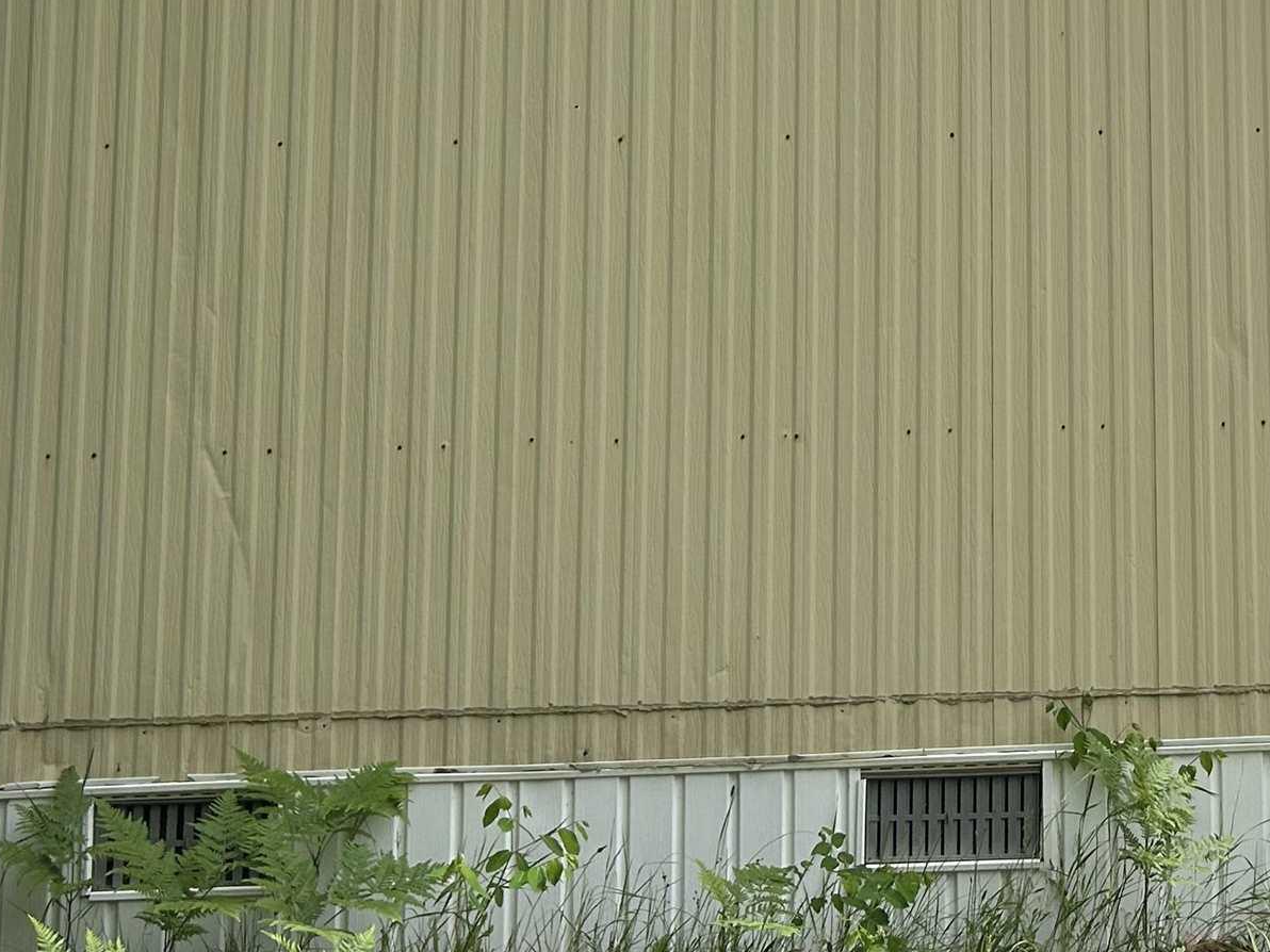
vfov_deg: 21.2
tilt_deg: +6.5
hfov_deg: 27.6
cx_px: 1202
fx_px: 2458
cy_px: -2
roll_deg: +0.5
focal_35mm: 67
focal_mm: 5.7
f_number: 1.5
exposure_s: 1/8696
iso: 50
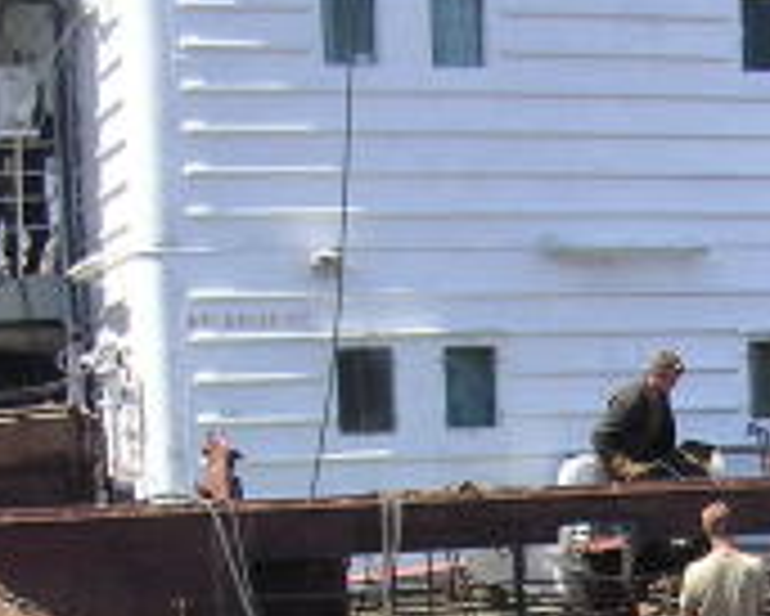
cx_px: 919
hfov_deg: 16.6
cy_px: 841
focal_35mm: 111
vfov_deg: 13.3
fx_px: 2531
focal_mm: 5.8
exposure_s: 1/520
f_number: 2.8
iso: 100
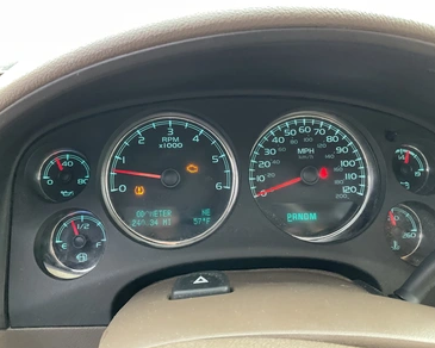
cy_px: 173
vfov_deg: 47.1
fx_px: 399
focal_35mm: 31
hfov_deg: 57.2
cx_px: 215
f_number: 1.8
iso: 160
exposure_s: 1/60
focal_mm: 3
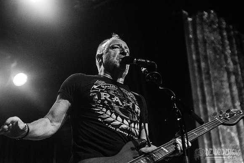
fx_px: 475
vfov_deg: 19.5
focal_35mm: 70
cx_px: 122
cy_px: 82
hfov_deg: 28.8
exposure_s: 1/320
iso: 3200
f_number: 3.2
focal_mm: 70
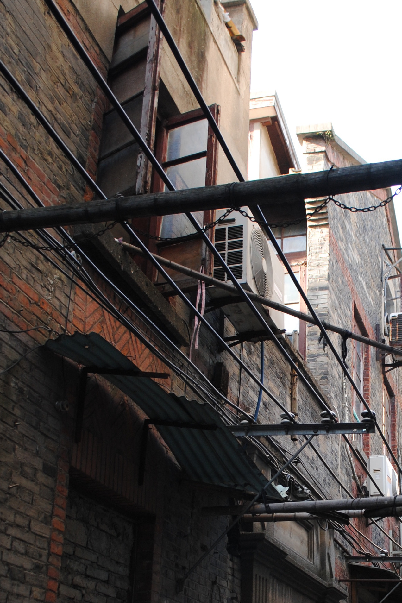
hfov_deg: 24.9
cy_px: 436
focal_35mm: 53
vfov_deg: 36.8
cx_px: 349
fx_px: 888
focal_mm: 18
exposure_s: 1/100
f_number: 5
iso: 200
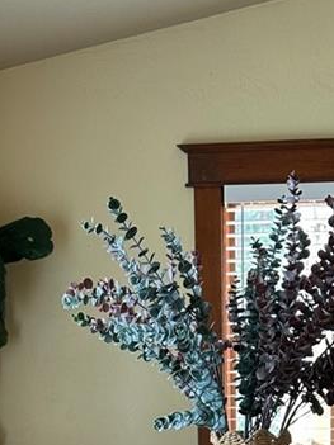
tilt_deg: -10.7
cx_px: 201
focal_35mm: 82
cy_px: 647
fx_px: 1056
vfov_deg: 20.7
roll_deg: +0.4
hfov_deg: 18.0
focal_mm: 6.86
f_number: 1.78
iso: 100
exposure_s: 1/120
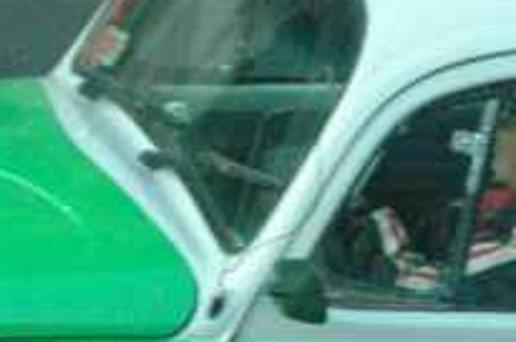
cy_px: 277
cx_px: 476
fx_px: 3757
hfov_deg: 7.8
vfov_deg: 5.2
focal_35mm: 262
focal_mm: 35
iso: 1600
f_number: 4.5
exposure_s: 1/80
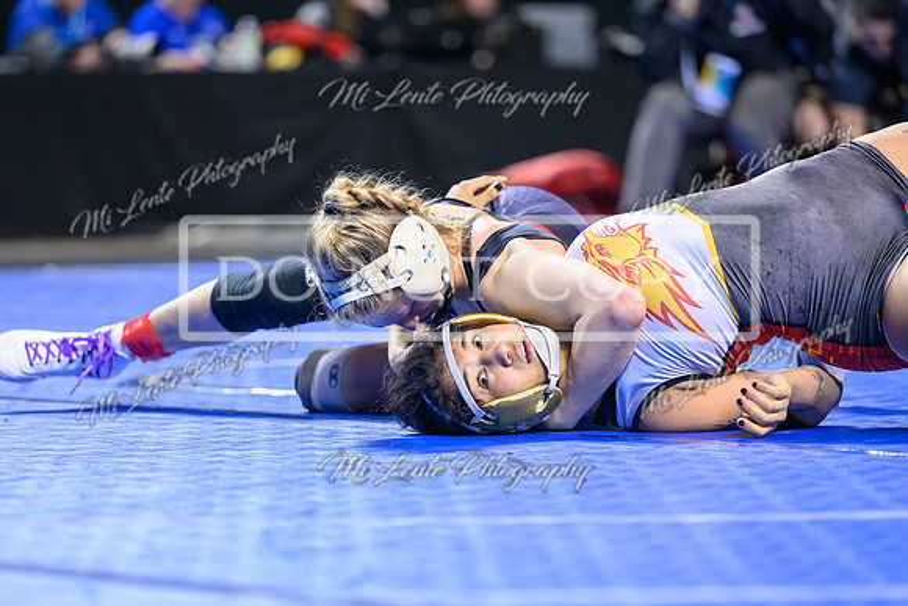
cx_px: 411
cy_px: 390
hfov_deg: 10.6
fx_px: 4895
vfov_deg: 7.1
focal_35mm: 194
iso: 2500
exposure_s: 1/800
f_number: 2.8
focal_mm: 150
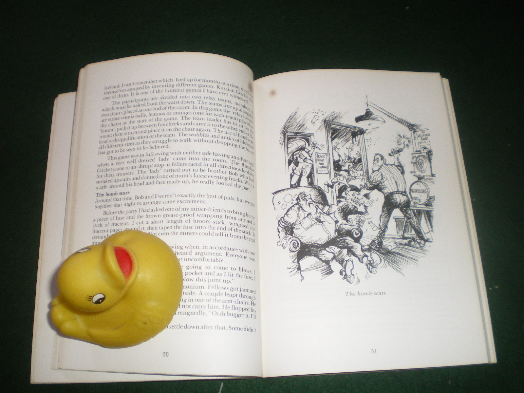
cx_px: 262
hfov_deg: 49.0
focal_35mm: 38
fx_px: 575
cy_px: 196
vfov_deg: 37.7
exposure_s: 1/50
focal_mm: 6.3
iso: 200
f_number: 3.1
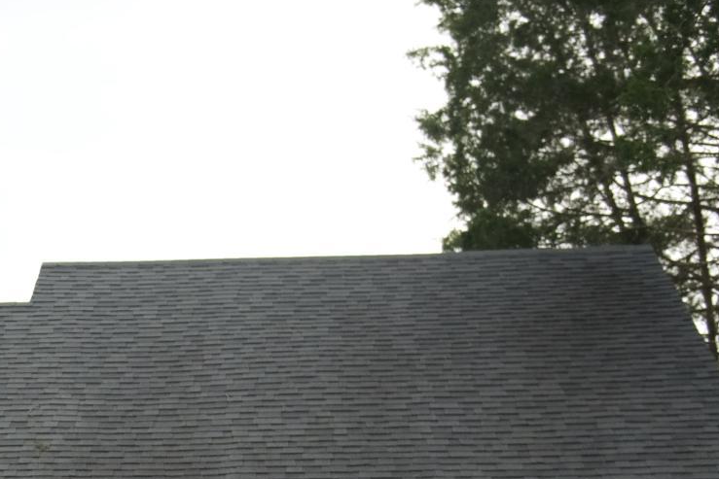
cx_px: -292
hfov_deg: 13.7
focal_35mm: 142
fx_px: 2836
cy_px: 656
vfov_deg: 9.5
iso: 400
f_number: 3.5
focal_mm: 35
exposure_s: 1/2500
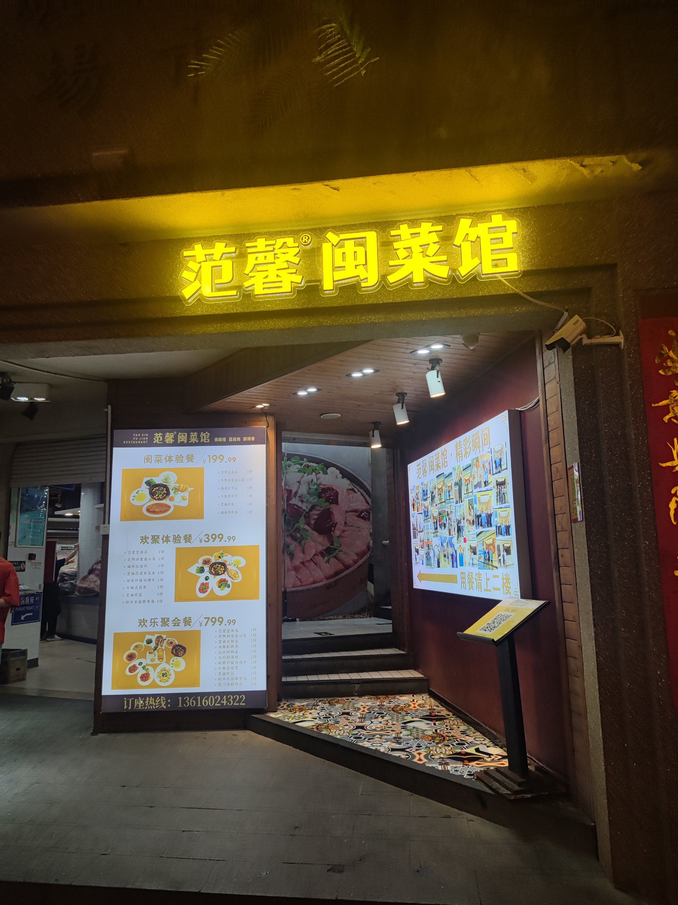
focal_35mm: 25
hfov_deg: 54.9
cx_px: 339
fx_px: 653
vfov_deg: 69.4
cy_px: 452
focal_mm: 6.78
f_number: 1.85
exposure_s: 1/161
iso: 50
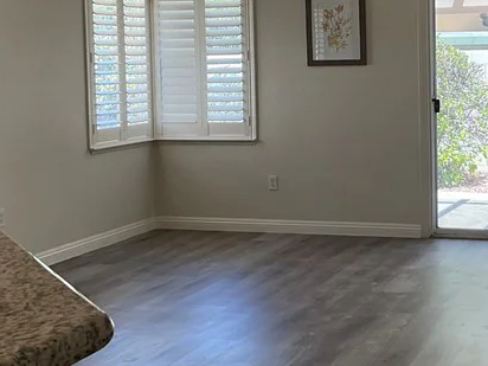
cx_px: 409
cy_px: 96
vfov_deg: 20.3
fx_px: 1015
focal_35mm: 72
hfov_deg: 26.4
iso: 25
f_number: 1.8
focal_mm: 3
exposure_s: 1/120
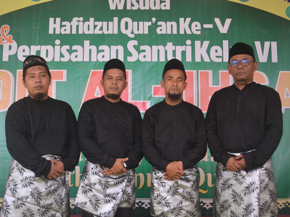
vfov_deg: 28.0
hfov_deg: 36.8
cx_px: 135
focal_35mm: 52
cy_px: 109
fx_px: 436
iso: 400
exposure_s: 1/60
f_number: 4.8
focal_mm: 32
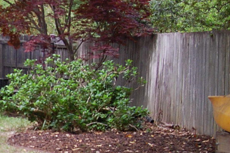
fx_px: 924
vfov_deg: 9.4
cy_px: 140
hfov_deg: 13.2
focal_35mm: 145
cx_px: -138
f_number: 9
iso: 400
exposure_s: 1/125
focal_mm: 26
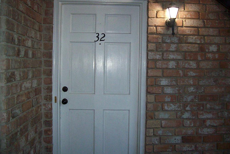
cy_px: 72
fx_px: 243
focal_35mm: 38
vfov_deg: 35.1
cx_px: 114
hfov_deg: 50.7
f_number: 2.7
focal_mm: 6
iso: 200
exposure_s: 1/64
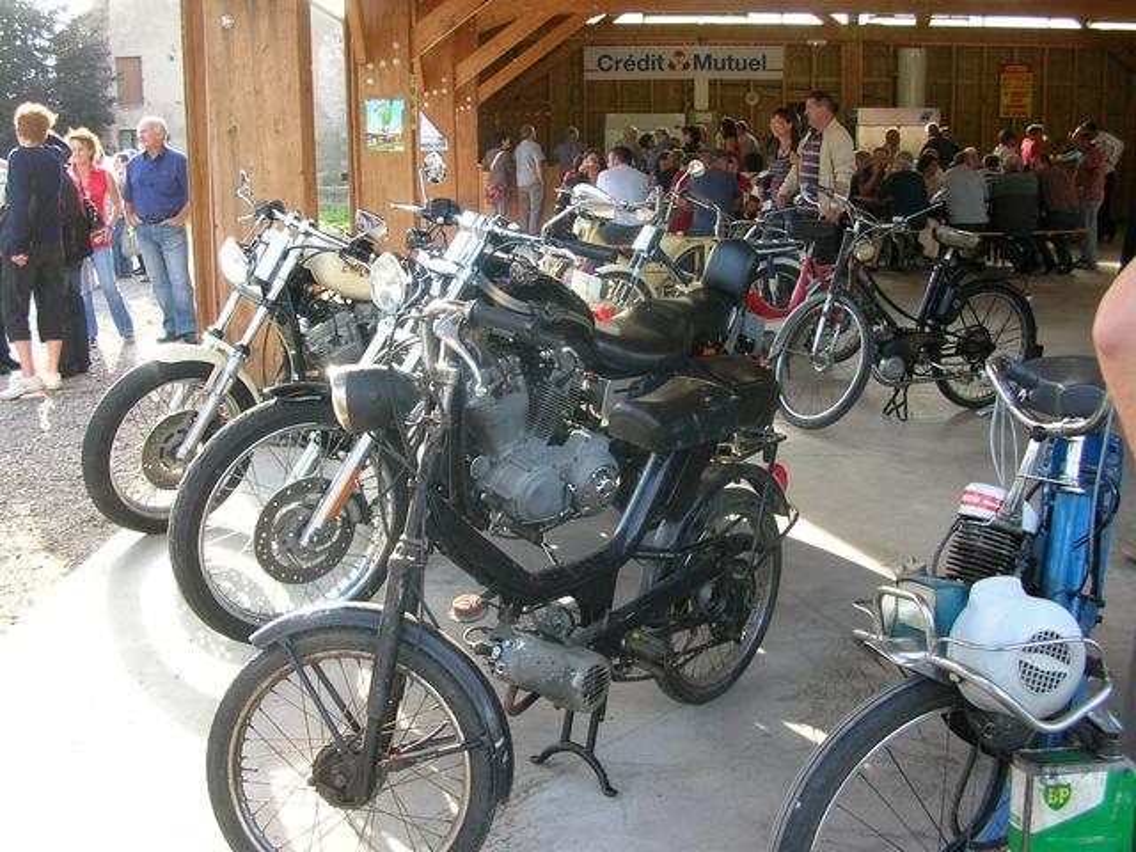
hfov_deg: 50.1
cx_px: 568
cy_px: 426
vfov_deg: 38.7
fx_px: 1214
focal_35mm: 37
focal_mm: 6.2
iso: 50
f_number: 2.9
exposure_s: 1/62.7
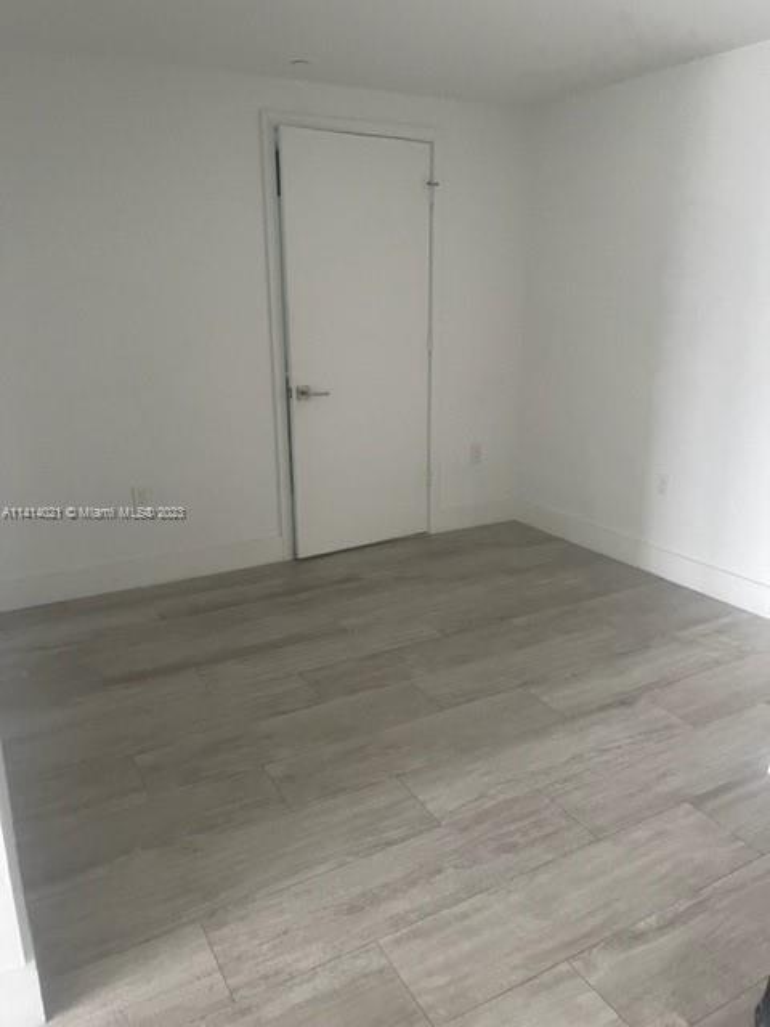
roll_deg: +0.7
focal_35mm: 26
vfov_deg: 67.3
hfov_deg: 53.1
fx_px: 771
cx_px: 385
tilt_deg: -14.6
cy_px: 514
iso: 500
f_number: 1.6
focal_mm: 5.1
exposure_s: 1/42
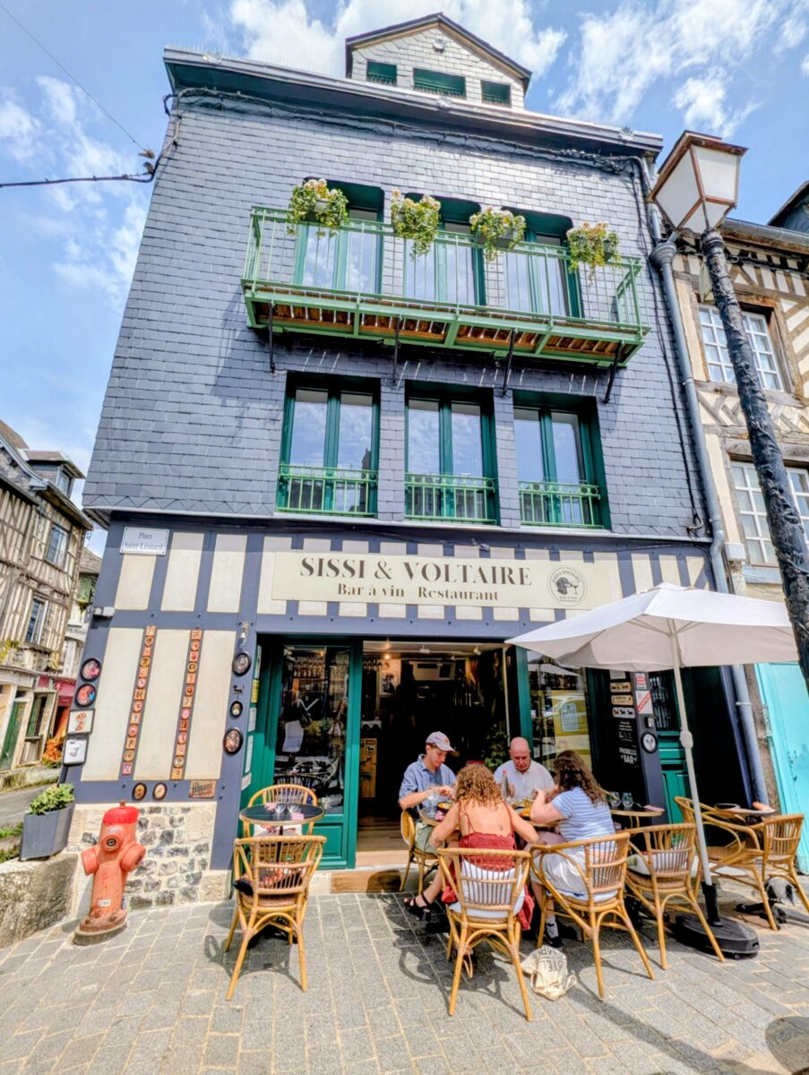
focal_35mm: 13
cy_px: 538
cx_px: 404
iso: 49
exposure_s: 1/2564
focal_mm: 1.95
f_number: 2.2
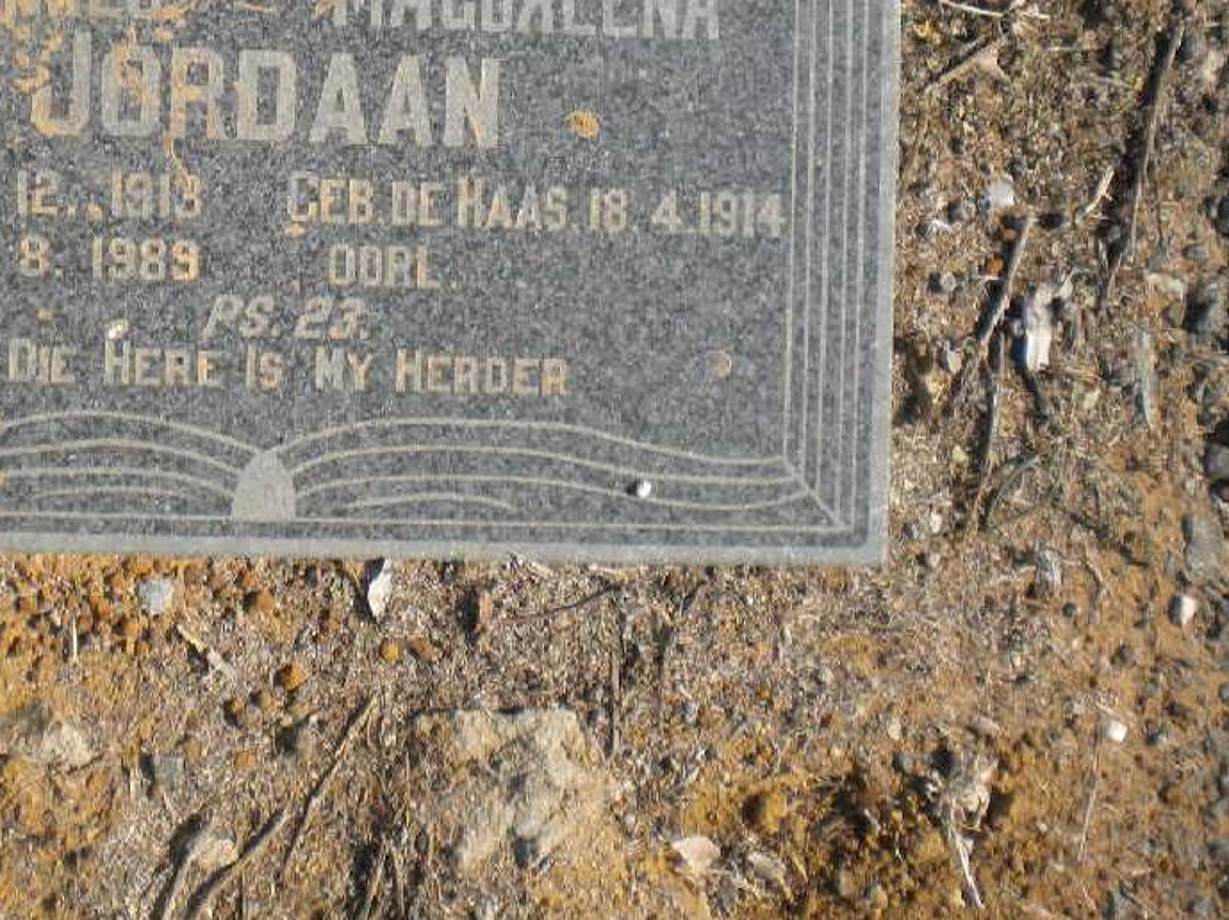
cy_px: 171
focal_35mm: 61
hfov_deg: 30.7
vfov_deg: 23.6
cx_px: 193
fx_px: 2165
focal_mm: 6.3
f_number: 4.6
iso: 80
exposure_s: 1/563
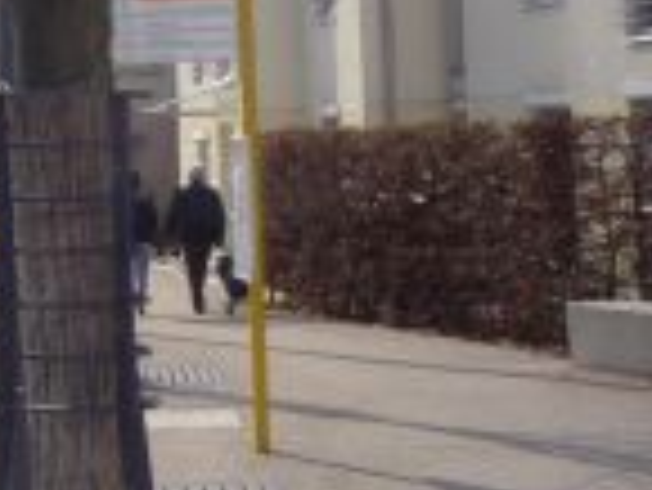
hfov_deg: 16.7
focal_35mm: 106
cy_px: 9
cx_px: -346
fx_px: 1998
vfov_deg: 13.8
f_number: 5
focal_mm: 5.2
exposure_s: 1/400
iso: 100
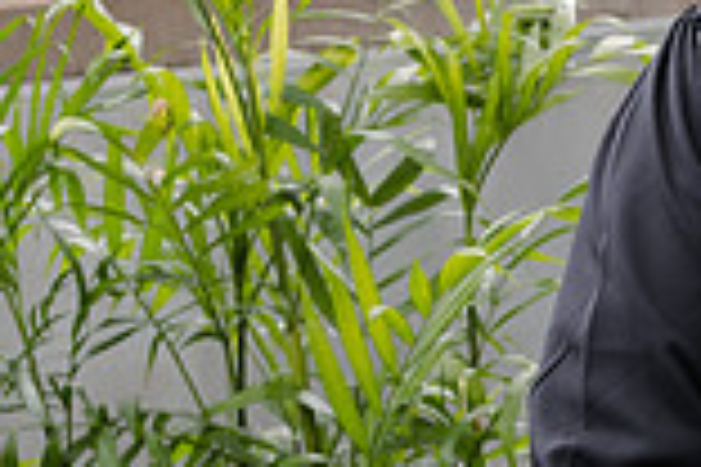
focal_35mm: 204
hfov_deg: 9.9
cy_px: 240
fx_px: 3972
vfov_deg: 6.7
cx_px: 885
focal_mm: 55
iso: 320
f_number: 5.6
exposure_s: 1/200
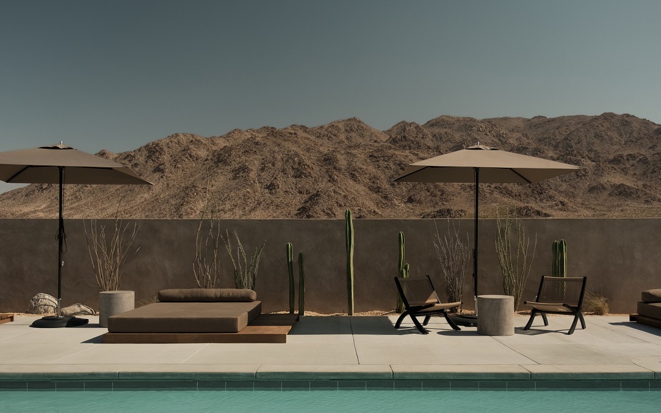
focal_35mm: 35
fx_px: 631
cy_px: 238
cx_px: 339
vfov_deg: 36.2
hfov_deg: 55.3
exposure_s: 1/2000
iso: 160
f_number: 2.8
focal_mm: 20.6
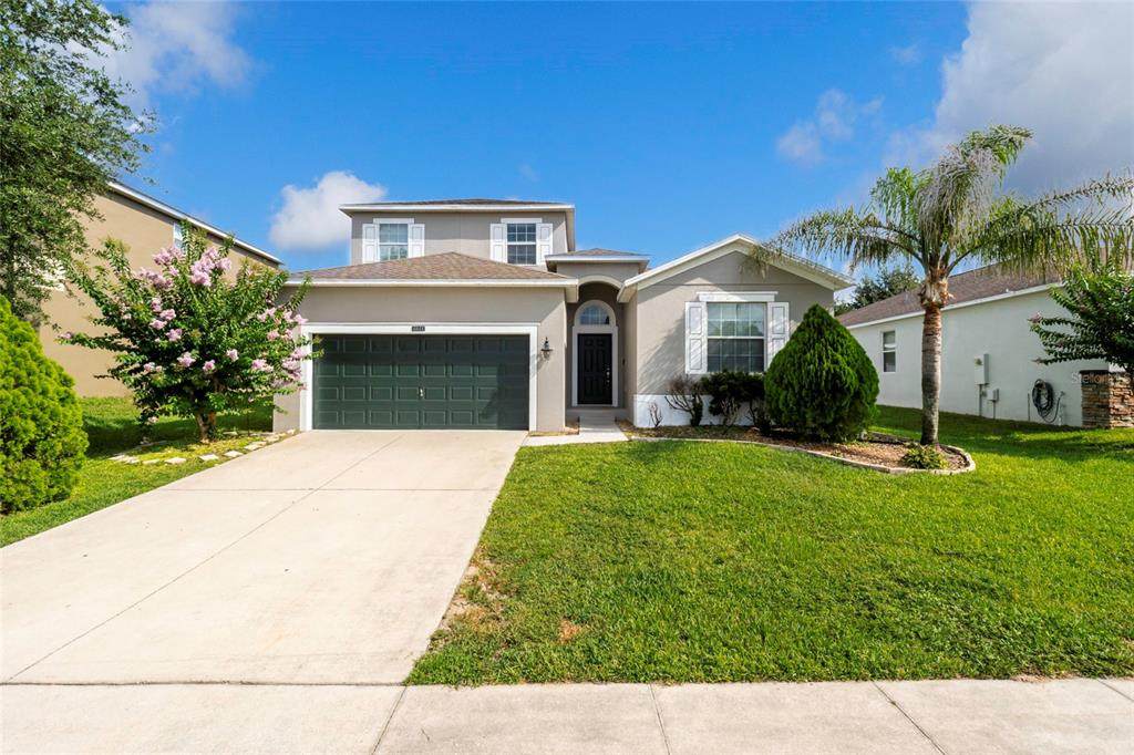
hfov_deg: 100.4
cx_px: 567
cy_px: 378
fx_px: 472
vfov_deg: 77.3
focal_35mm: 15
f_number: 11
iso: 200
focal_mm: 10
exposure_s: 1/320
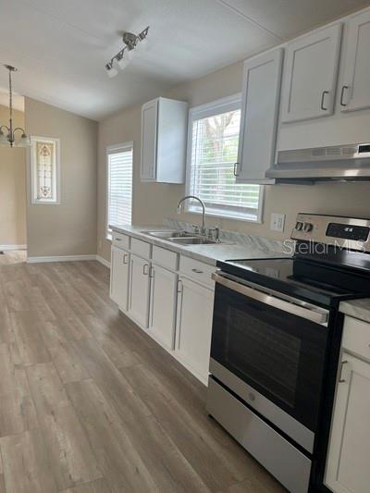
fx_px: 370
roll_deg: -3.4
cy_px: 246
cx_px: 185
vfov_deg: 67.3
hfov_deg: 53.1
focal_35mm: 26
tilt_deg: -8.8
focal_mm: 5.7
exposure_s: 1/121
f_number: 1.5
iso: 64
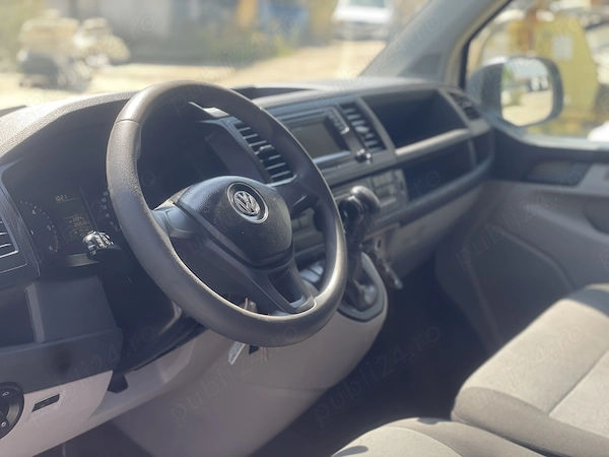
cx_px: 304
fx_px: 915
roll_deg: -1.2
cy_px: 228
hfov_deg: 36.8
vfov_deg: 28.0
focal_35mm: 52
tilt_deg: -13.9
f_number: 2
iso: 25
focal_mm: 6
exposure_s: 1/122
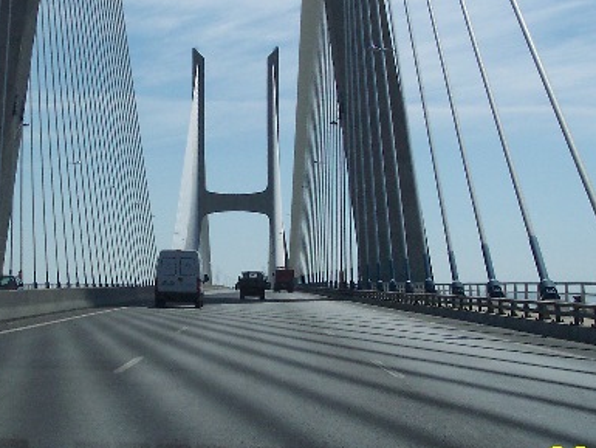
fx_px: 1361
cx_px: 228
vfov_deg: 18.6
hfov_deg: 24.6
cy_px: 116
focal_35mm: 79
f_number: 4.8
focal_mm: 8
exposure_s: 1/1000
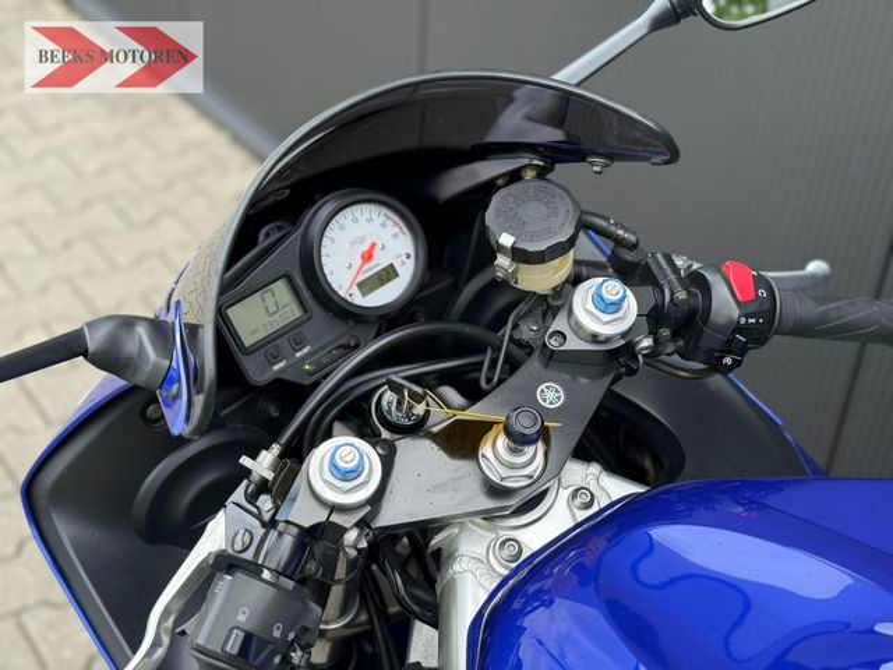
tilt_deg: -33.7
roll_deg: -3.5
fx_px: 1238
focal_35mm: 48
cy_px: 335
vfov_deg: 30.3
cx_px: 446
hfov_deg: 39.7
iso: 100
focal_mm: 6.76
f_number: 1.78
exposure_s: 1/499
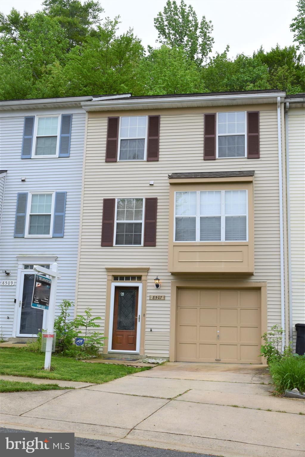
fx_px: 591
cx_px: 152
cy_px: 228
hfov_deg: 28.9
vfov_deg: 42.3
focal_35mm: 46
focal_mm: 31
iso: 400
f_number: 10
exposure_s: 1/320
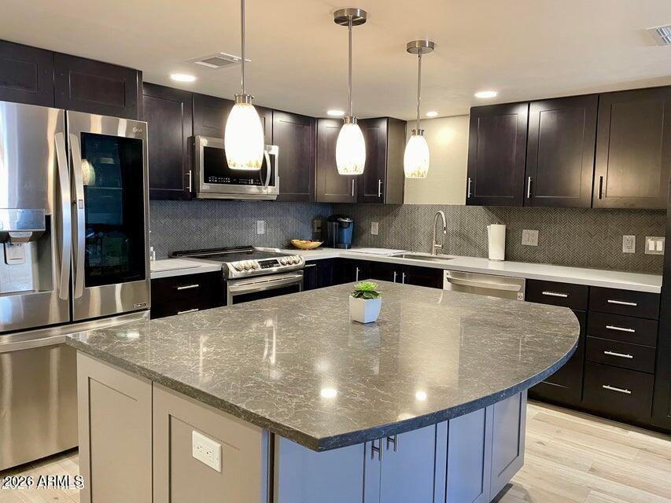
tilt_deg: -4.5
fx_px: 504
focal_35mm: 26
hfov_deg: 67.3
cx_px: 336
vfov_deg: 53.1
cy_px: 252
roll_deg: -0.9
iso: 250
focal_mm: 4.2
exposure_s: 1/60
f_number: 1.6
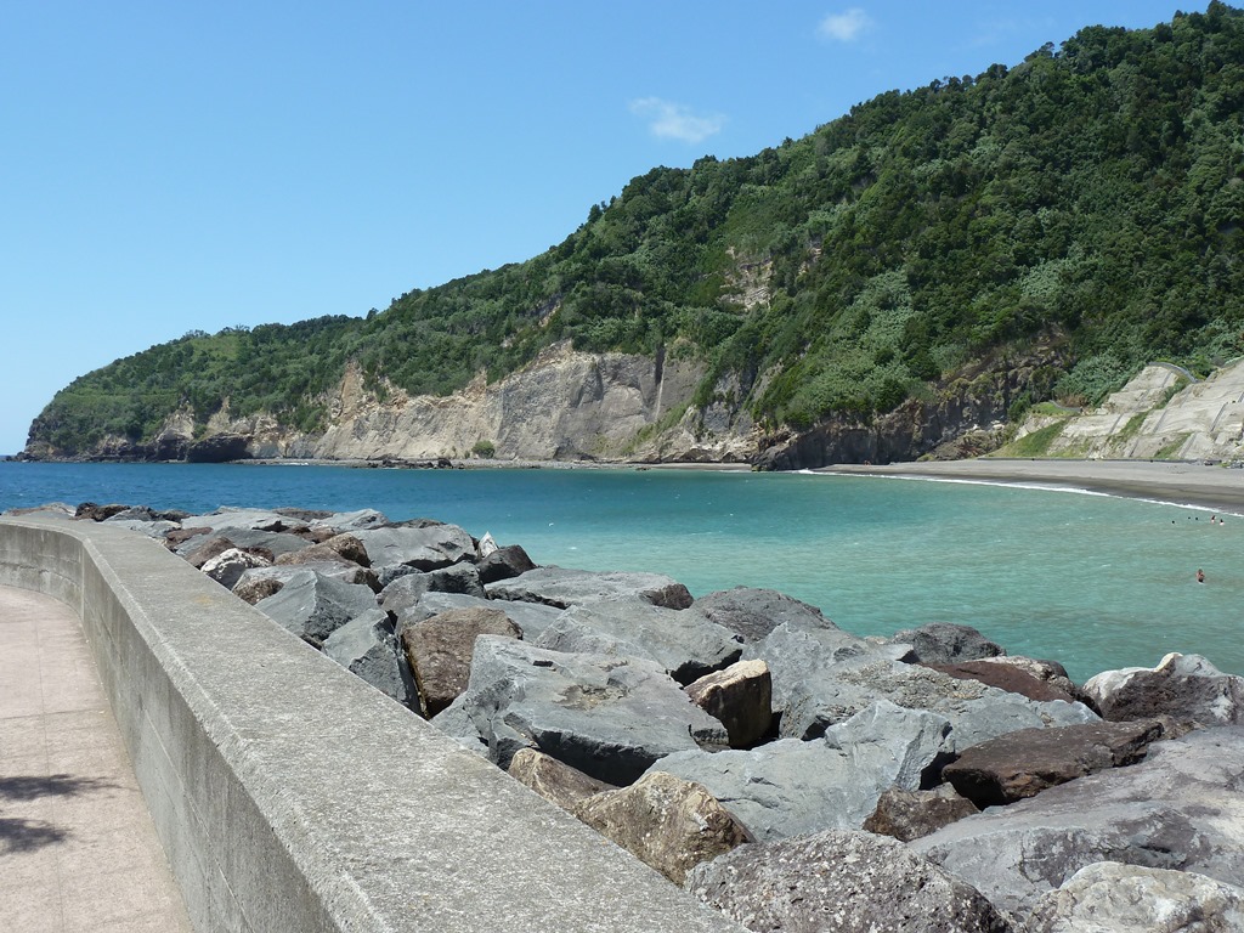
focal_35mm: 32
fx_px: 1150
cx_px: 622
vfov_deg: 44.2
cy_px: 466
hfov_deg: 56.8
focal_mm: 5.3
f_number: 4.5
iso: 80
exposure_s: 1/400
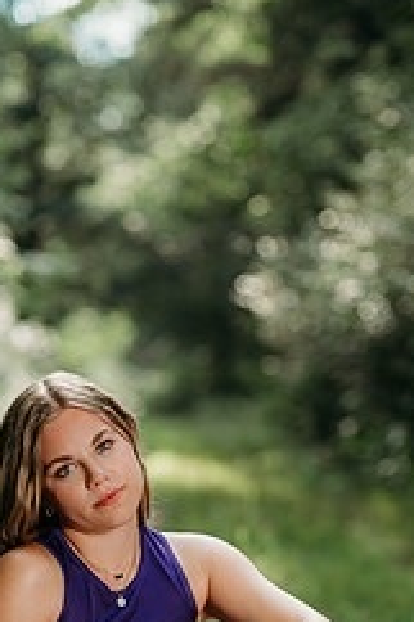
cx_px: 180
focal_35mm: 158
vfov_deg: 12.9
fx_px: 2729
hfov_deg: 8.7
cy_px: 560
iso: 200
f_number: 2.8
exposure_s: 1/800
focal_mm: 85
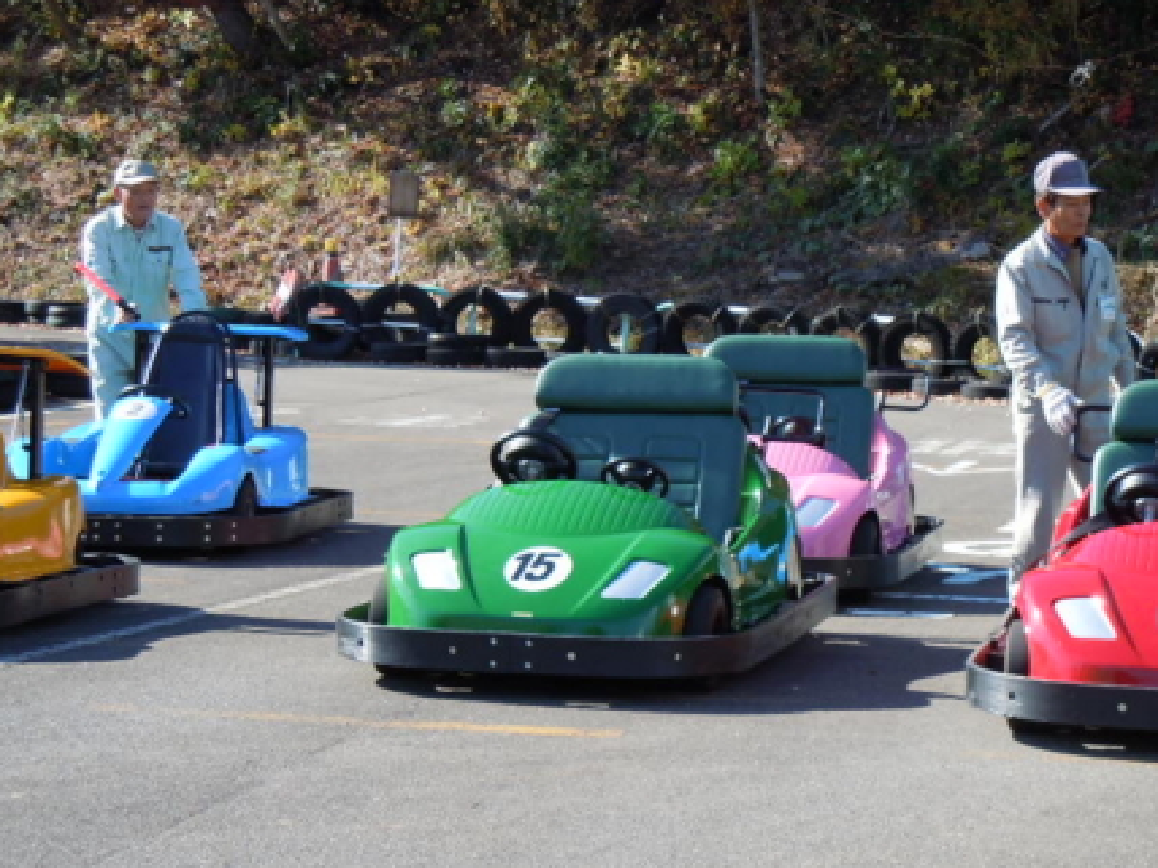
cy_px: 446
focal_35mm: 108
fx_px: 3613
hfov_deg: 18.2
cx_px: 758
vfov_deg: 13.7
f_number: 4.3
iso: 100
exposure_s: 1/250
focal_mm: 13.9
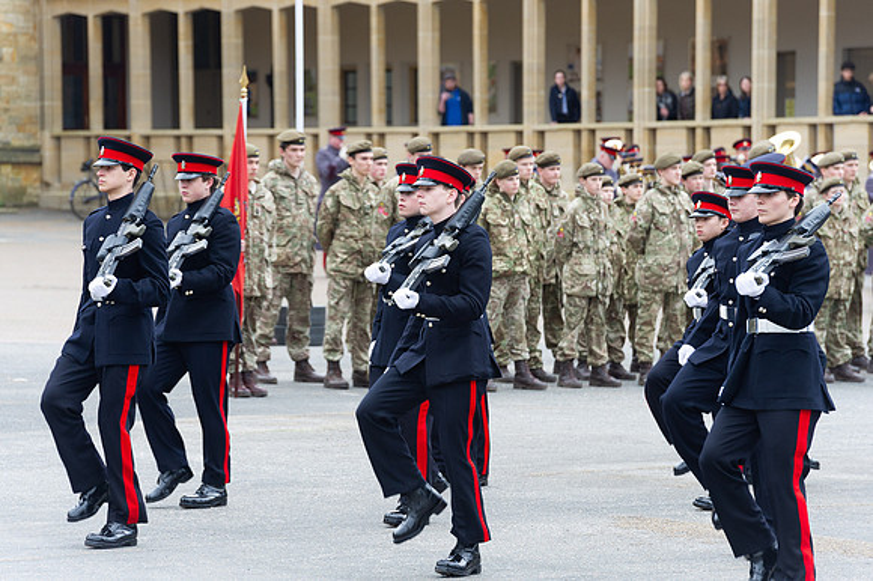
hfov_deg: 10.0
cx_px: 436
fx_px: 4966
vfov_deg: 6.7
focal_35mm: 205
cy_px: 290
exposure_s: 1/250
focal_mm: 200
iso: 640
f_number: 6.3
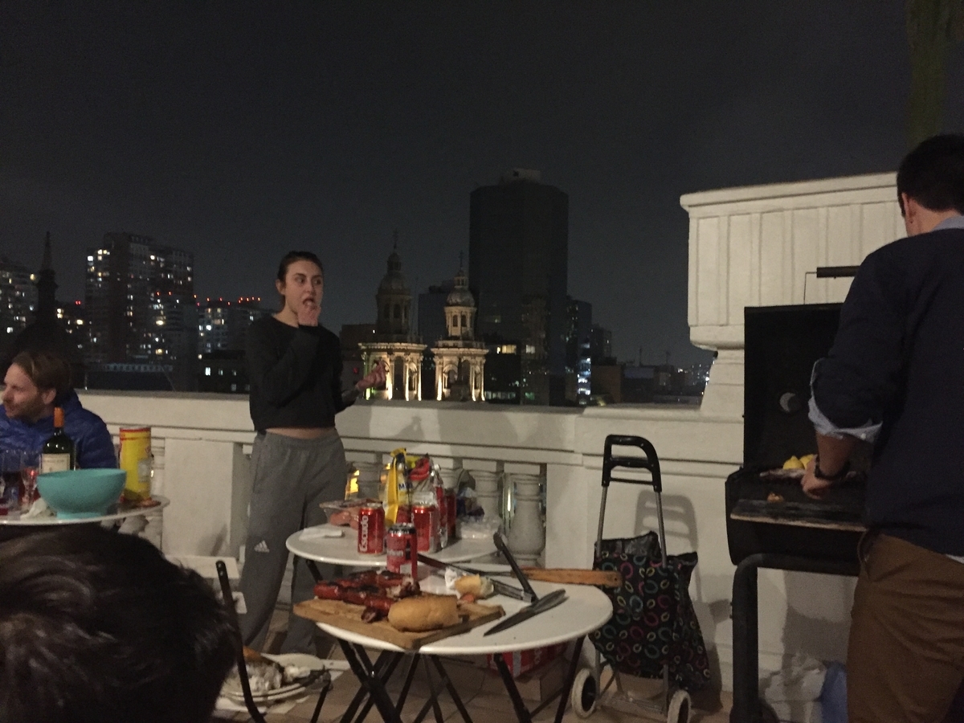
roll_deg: -0.5
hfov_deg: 61.7
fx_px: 808
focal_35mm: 29
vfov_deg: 48.2
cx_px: 482
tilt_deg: +0.4
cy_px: 362
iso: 800
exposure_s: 1/17
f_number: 2.2
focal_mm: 4.15
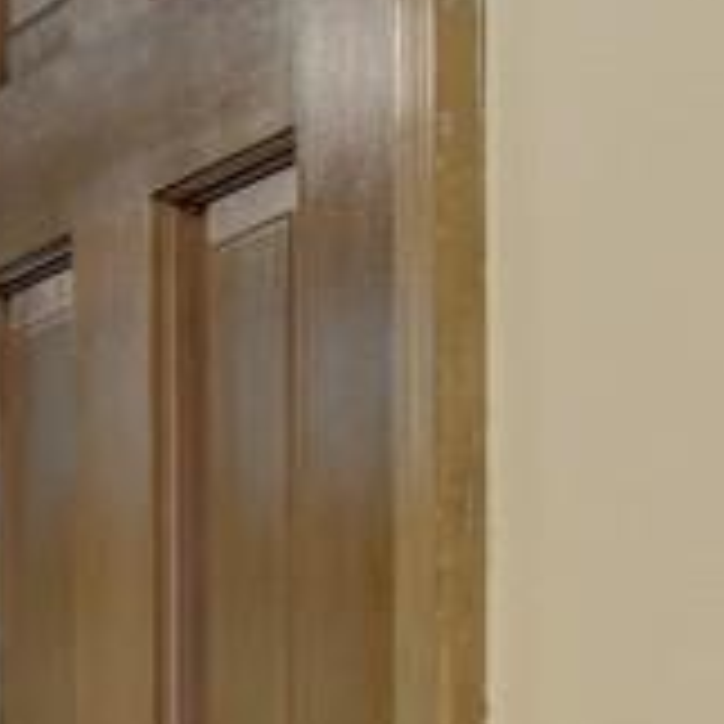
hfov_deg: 6.6
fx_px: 3005
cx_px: -2802
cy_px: 852
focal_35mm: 127
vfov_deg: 13.4
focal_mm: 10
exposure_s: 1/1.25
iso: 400
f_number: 8
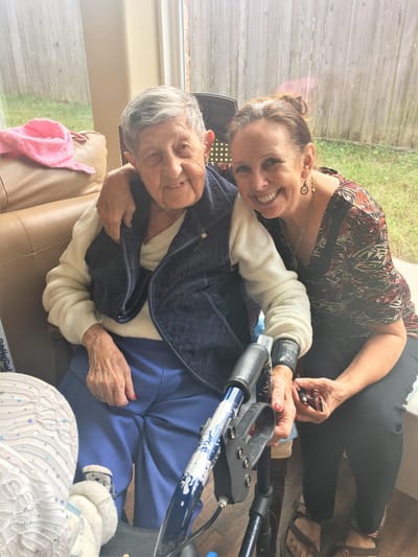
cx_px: 209
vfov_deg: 61.6
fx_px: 467
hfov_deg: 48.2
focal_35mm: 29
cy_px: 278
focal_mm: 4.15
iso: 32
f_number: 2.2
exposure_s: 1/60
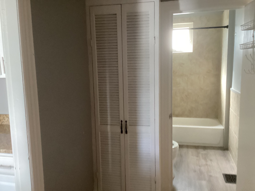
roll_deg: +0.4
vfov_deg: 45.4
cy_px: 96
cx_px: 128
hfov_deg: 58.4
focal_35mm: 31
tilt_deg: -10.2
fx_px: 228
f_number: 2.4
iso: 400
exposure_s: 1/30
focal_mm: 3.3
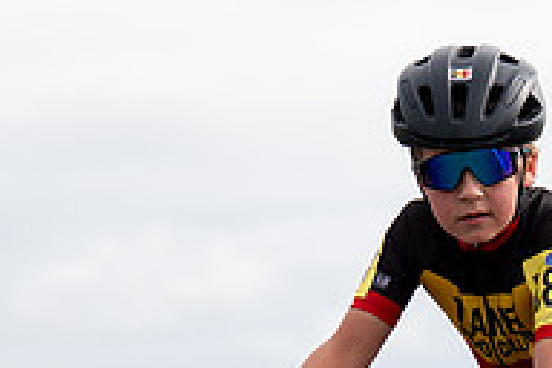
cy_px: 476
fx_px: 6302
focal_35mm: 411
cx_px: 409
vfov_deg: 3.3
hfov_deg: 5.0
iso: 125
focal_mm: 103
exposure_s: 1/800
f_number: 3.5
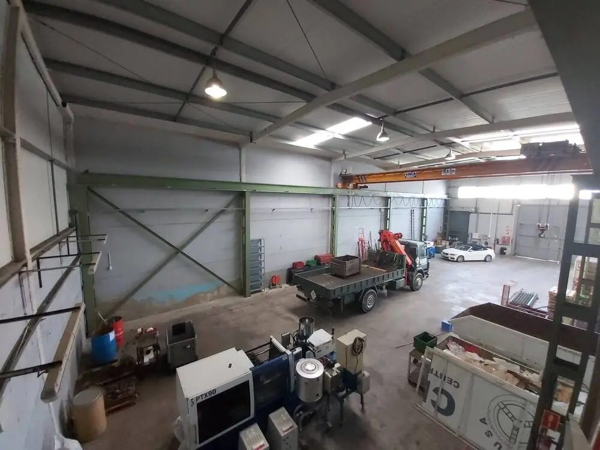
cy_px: 225
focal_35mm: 12
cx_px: 300
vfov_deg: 94.5
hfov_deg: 110.5
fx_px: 208
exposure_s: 1/33
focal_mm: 1.42
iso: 200
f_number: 2.2
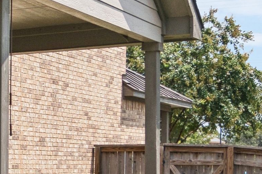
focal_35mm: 115
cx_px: -159
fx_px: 837
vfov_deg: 11.8
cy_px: 175
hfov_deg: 16.0
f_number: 8
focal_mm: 11
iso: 100
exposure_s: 1/400
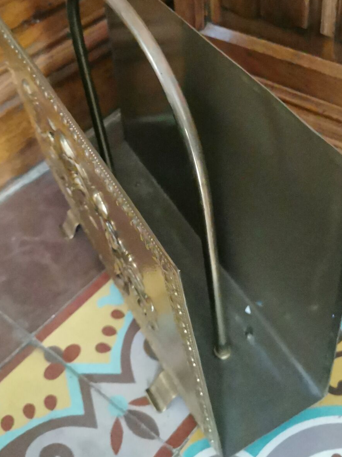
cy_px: 159
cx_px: 191
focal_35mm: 46
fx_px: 606
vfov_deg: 40.8
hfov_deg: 31.5
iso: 3200
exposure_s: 1/16.7
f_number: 1.8
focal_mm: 5.58
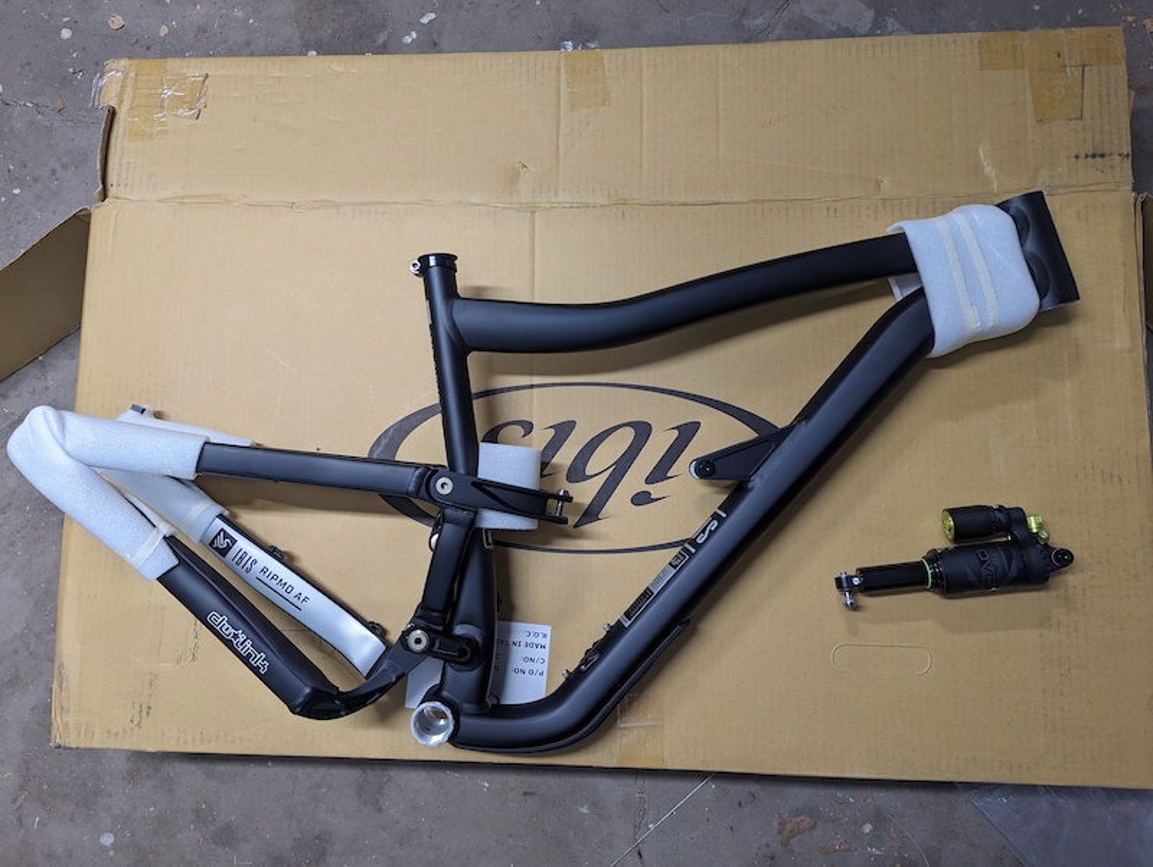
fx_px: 800
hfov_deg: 71.5
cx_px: 576
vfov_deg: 56.9
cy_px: 434
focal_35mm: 24
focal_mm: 6.81
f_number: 1.85
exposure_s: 1/24
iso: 138
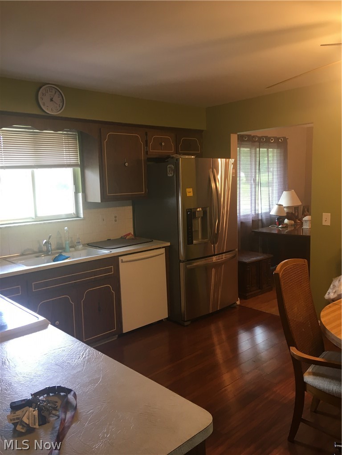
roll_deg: +1.1
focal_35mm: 29
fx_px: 382
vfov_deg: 61.7
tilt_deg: -5.9
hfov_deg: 48.2
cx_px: 171
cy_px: 228
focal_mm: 4.15
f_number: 2.2
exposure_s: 1/30
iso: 50
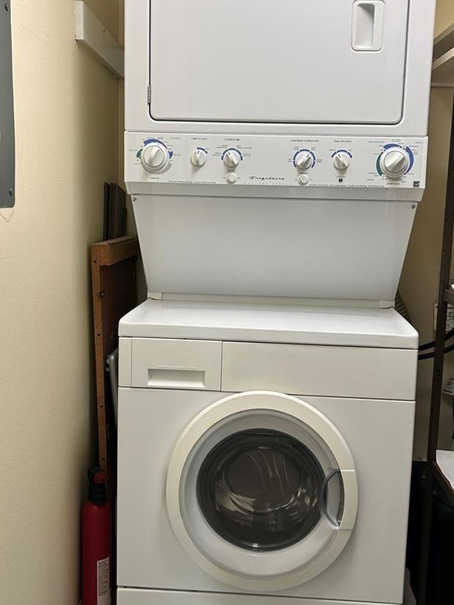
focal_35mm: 38
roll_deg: -2.4
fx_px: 664
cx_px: 236
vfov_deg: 48.9
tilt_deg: -7.9
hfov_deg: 37.7
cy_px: 284
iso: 80
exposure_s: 1/120
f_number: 1.5
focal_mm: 5.7
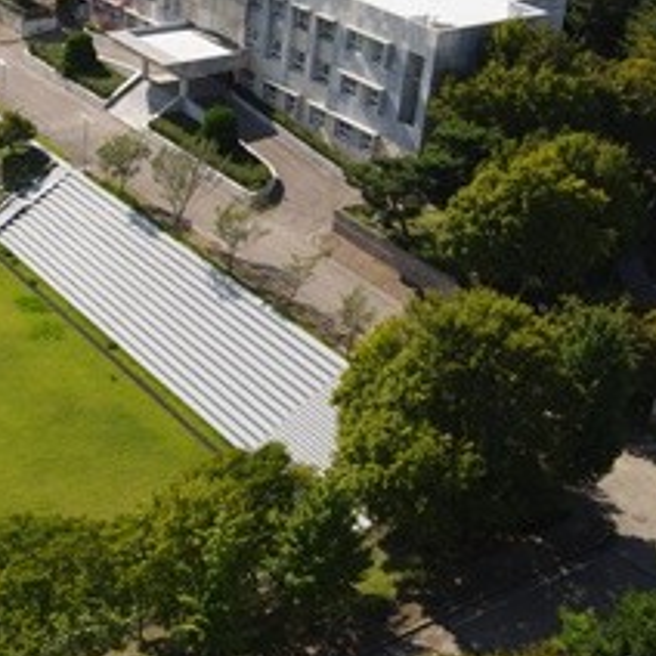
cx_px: -50
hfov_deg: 26.5
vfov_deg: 28.6
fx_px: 1286
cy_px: 272
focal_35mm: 60
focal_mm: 4.5
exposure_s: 1/500
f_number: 2.8
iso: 100
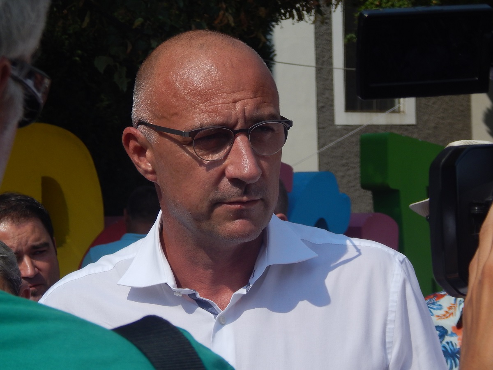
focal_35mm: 115
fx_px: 1638
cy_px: 185
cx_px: 246
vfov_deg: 12.9
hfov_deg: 17.1
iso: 125
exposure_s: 1/1500
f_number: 4.6
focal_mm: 20.5
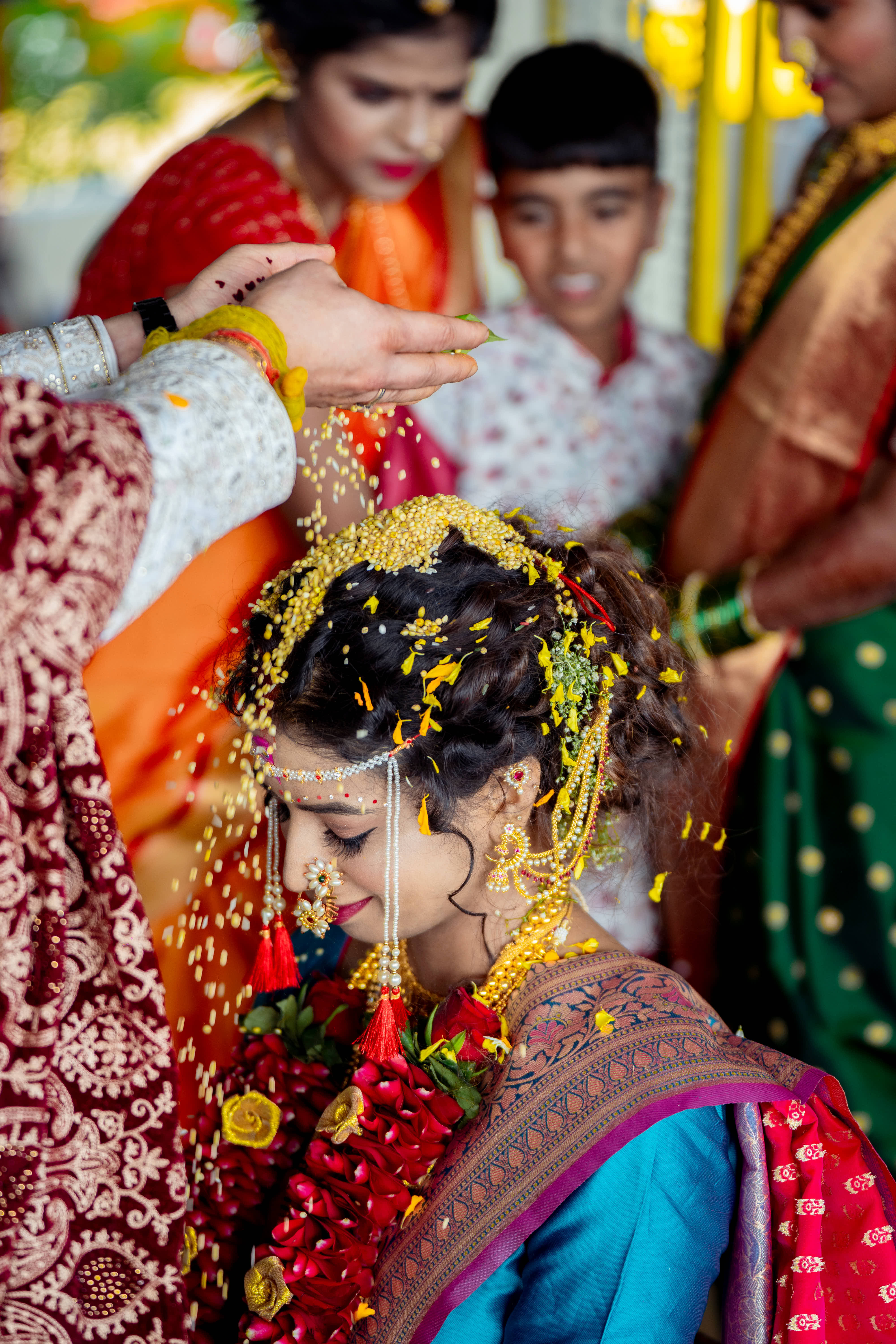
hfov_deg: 14.3
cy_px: 672
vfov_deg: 21.2
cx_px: 448
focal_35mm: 96
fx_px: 3584
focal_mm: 96
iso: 400
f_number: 2.8
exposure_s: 1/320
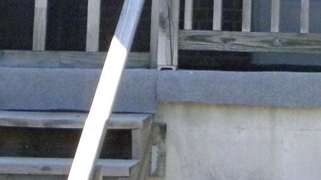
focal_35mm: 174
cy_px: -300
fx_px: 1481
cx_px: 265
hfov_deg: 12.3
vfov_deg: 6.5
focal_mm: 7.1
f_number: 7.6
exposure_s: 1/160
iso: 400
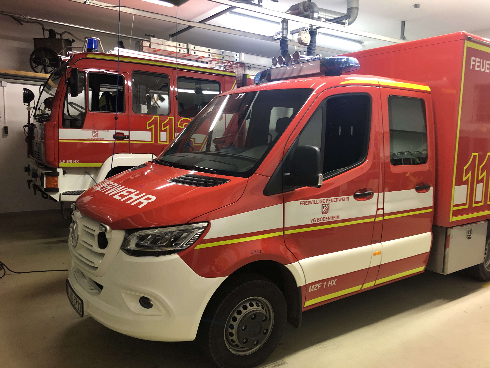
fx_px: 396
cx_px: 245
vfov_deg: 49.7
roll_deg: -1.3
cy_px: 184
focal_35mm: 28
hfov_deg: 63.4
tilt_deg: -6.7
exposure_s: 1/17
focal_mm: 3.99
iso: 100
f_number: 1.8
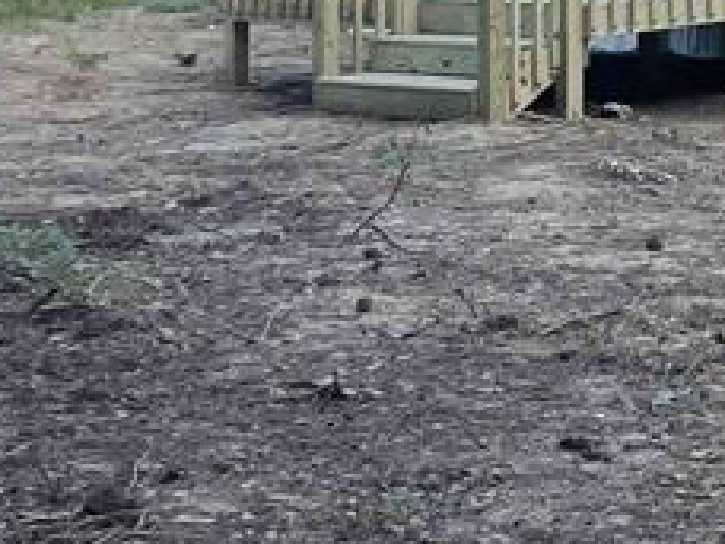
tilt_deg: +2.7
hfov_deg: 13.8
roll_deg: +1.0
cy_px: -302
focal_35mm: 117
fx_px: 2450
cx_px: 1533
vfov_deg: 12.0
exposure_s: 1/910
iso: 32
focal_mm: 4.2
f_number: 1.6
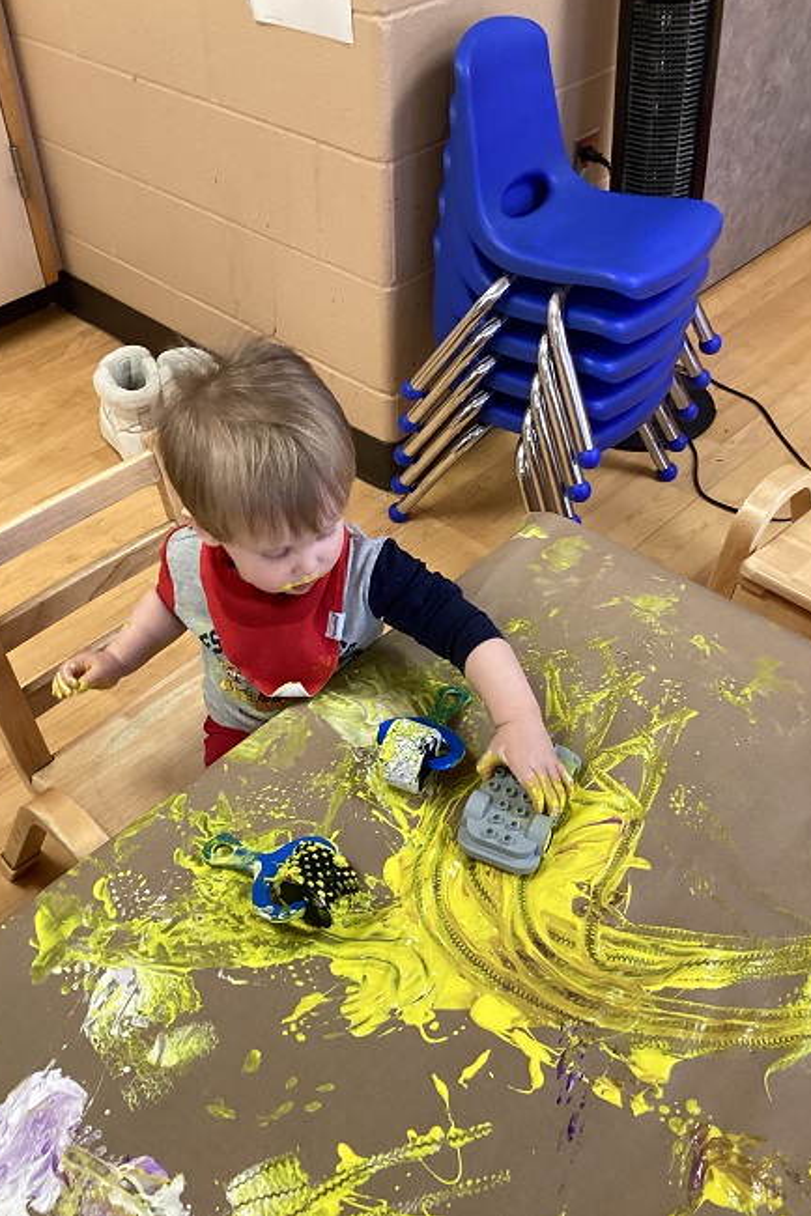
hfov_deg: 39.9
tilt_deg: -42.6
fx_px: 1115
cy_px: 596
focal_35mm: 33
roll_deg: +4.0
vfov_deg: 57.2
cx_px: 349
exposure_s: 1/60
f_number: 2.4
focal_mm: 3.3
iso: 200
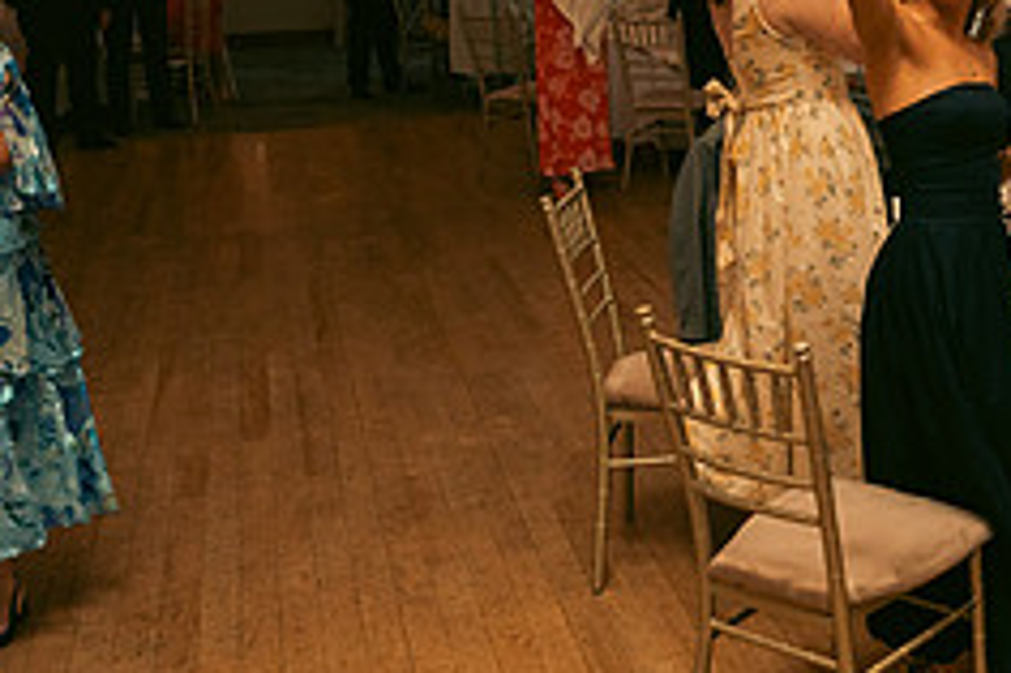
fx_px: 1656
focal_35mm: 59
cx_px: 972
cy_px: 208
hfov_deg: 31.8
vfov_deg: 22.8
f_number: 3.5
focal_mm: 24
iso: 2500
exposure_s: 1/160
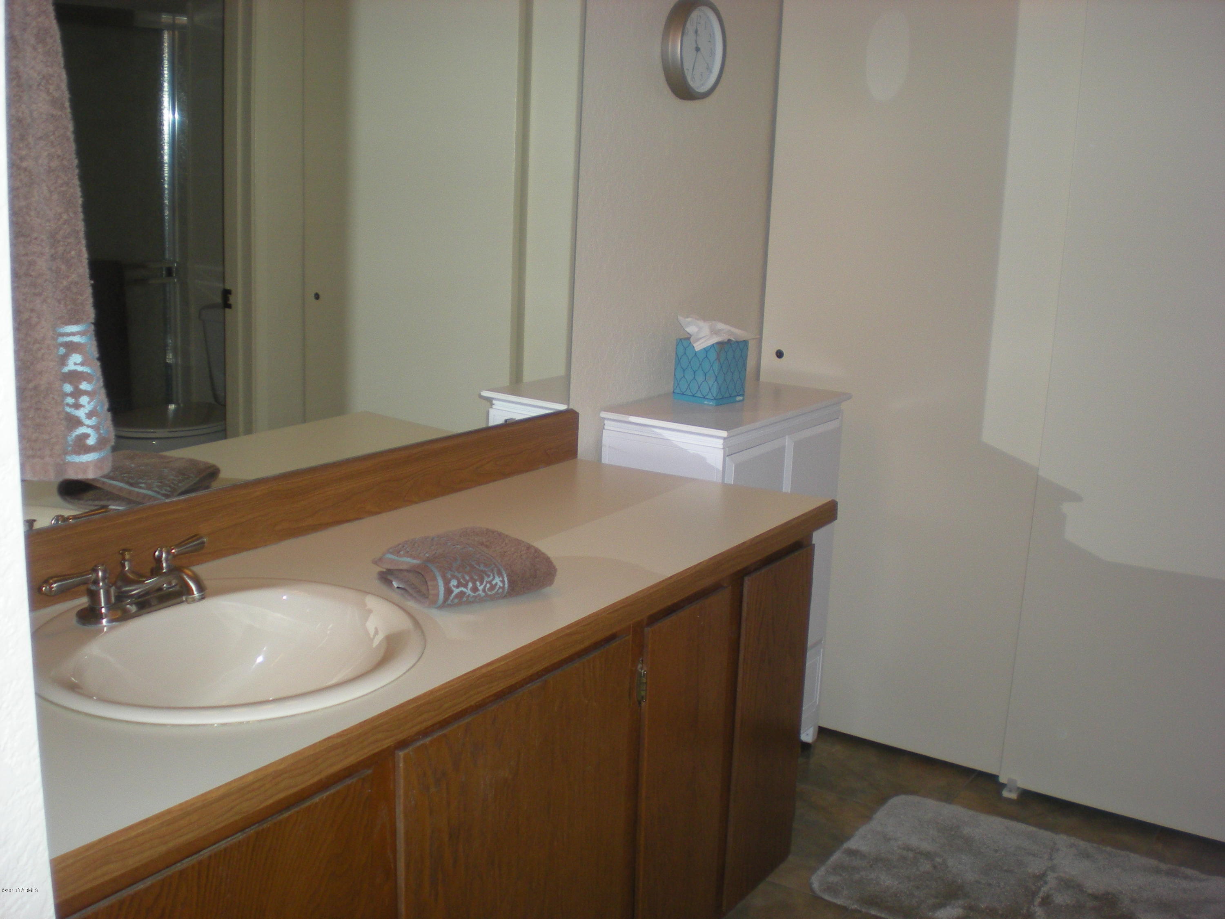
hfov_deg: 49.0
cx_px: 612
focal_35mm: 38
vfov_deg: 37.7
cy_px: 460
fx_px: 1345
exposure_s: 1/60
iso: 131
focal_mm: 6.3
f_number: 3.1
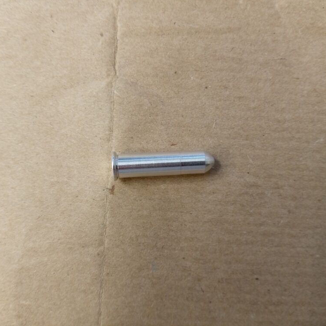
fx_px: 320
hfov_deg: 54.0
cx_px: 163
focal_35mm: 30
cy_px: 161
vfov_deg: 54.0
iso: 439
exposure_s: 1/25
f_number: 1.8
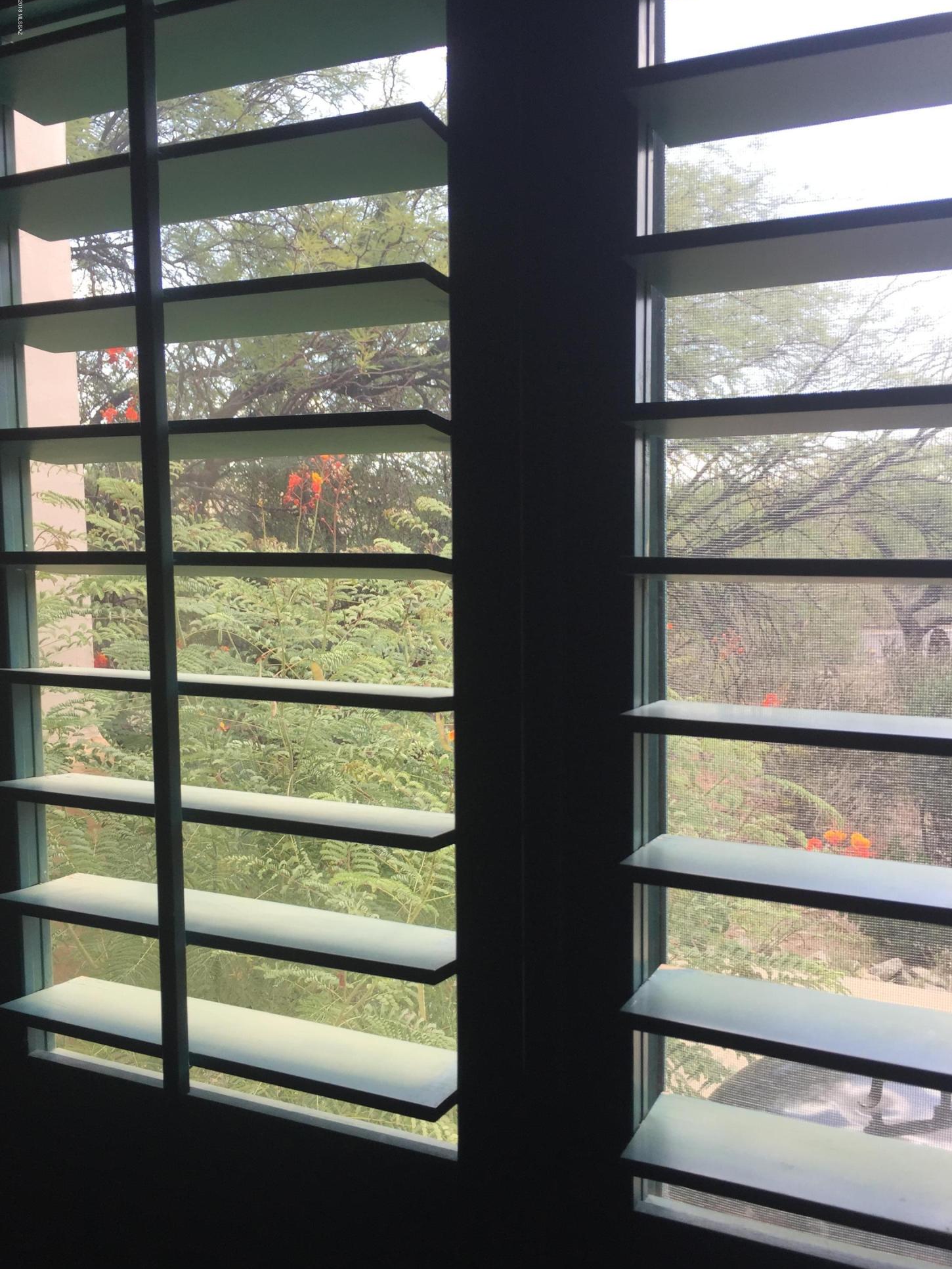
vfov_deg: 60.0
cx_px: 482
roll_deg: +1.0
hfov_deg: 46.8
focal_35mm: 30
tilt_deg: -5.2
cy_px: 650
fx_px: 1100
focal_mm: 4.15
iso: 32
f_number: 2.2
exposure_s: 1/215
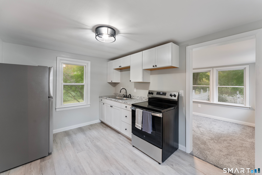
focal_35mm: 14
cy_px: 88
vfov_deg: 81.2
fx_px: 102
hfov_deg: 104.3
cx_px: 131
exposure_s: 1/3
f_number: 8
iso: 800
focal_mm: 14
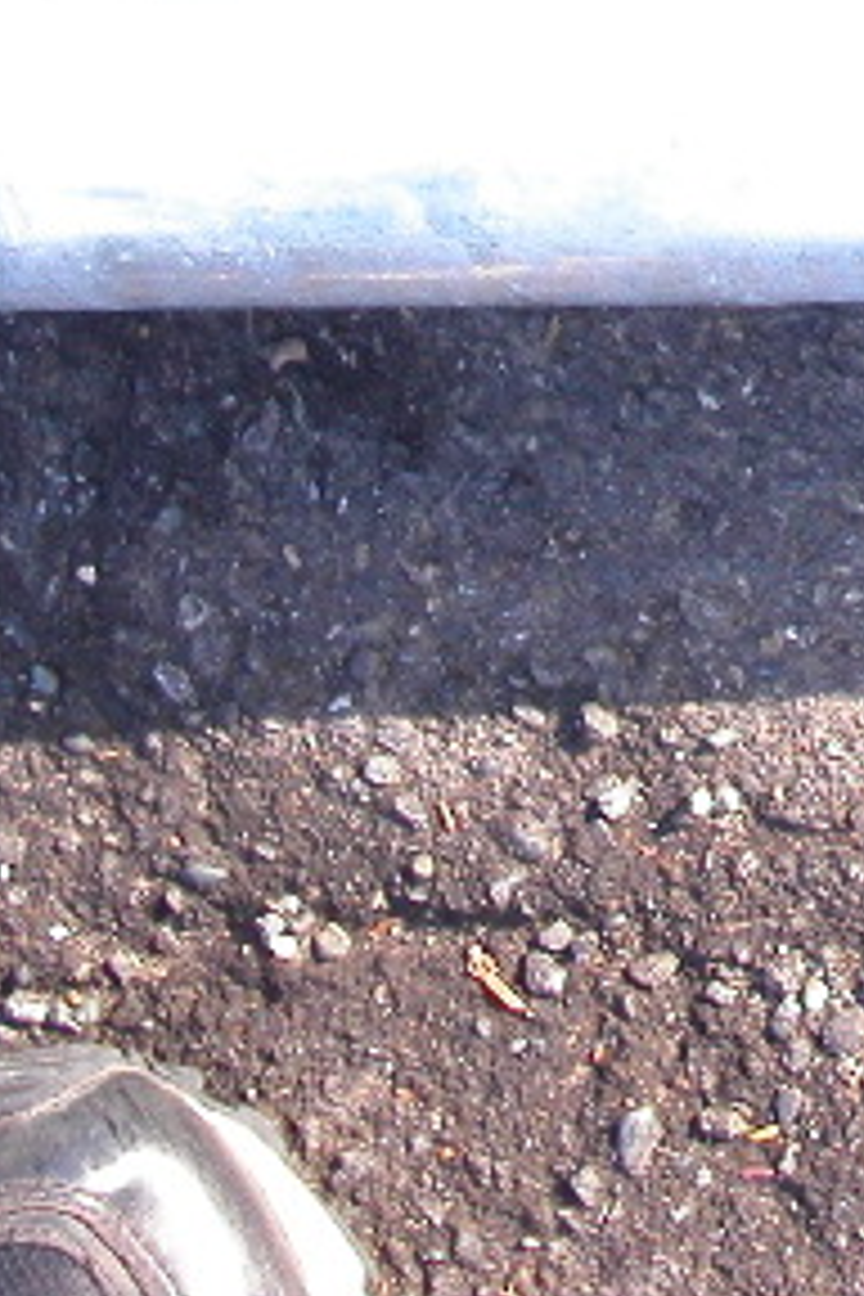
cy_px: 2
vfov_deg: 17.1
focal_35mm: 117
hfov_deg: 11.1
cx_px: 1402
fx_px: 4212
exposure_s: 1/60
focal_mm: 7.8
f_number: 4
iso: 100
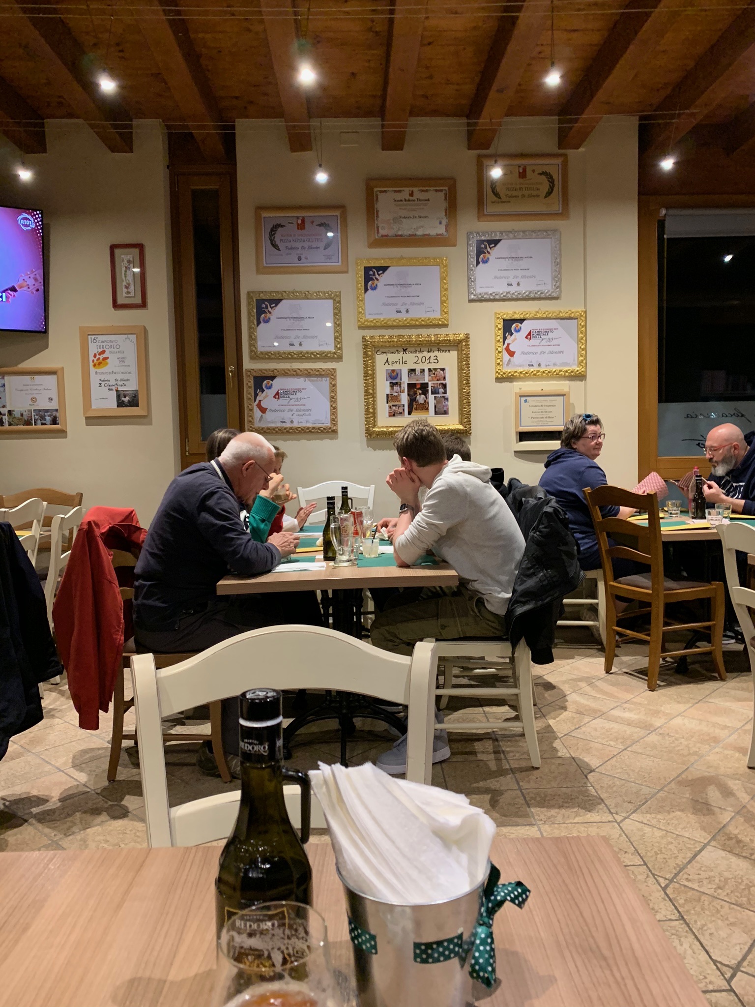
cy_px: 504
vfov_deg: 67.3
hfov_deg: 53.1
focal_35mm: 26
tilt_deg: -1.8
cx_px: 378
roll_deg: +0.7
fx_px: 756
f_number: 1.8
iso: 320
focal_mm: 4.25
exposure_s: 1/50
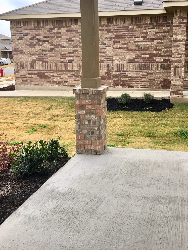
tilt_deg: -13.1
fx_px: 282
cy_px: 124
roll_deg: +0.2
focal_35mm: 39
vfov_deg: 47.9
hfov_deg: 36.7
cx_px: 109
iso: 25
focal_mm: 4.15
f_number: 2.2
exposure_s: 1/541
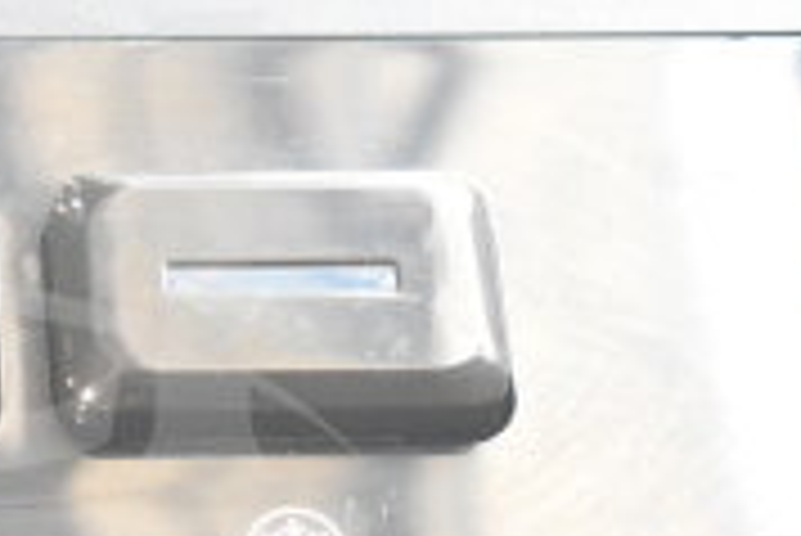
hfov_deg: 10.9
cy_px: 367
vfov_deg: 7.4
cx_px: -140
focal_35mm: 185
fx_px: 4119
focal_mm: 36
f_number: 6.3
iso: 6400
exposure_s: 1/160
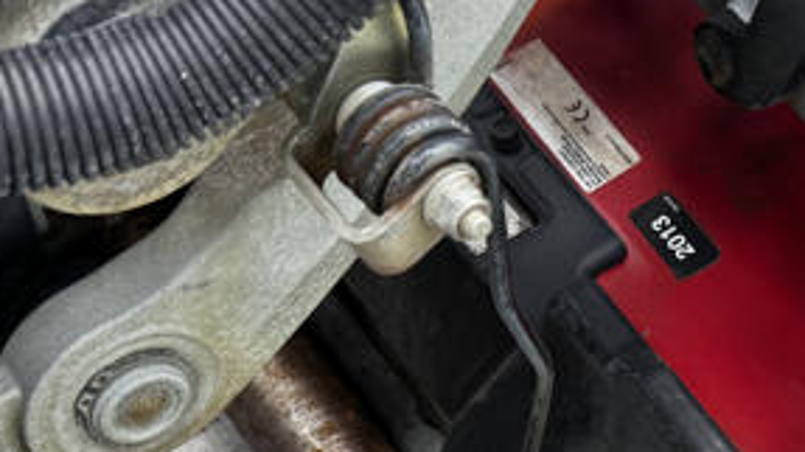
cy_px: 612
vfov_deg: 15.6
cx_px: 766
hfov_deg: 27.6
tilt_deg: -61.6
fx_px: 1557
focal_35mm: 73
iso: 200
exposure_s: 1/120
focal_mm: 6.76
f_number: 1.78
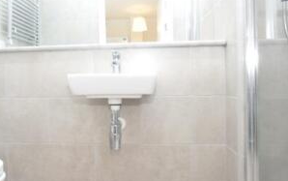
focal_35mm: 27
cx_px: 117
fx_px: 211
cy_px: 85
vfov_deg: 46.4
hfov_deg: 68.1
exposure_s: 1/80
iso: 800
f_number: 4.5
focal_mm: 11
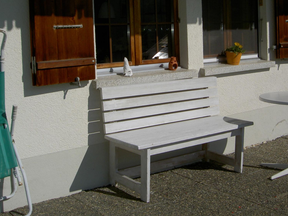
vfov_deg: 27.3
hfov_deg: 36.1
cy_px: 70
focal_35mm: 53
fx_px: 441
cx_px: 160
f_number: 4.7
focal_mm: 8
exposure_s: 1/1600
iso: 50
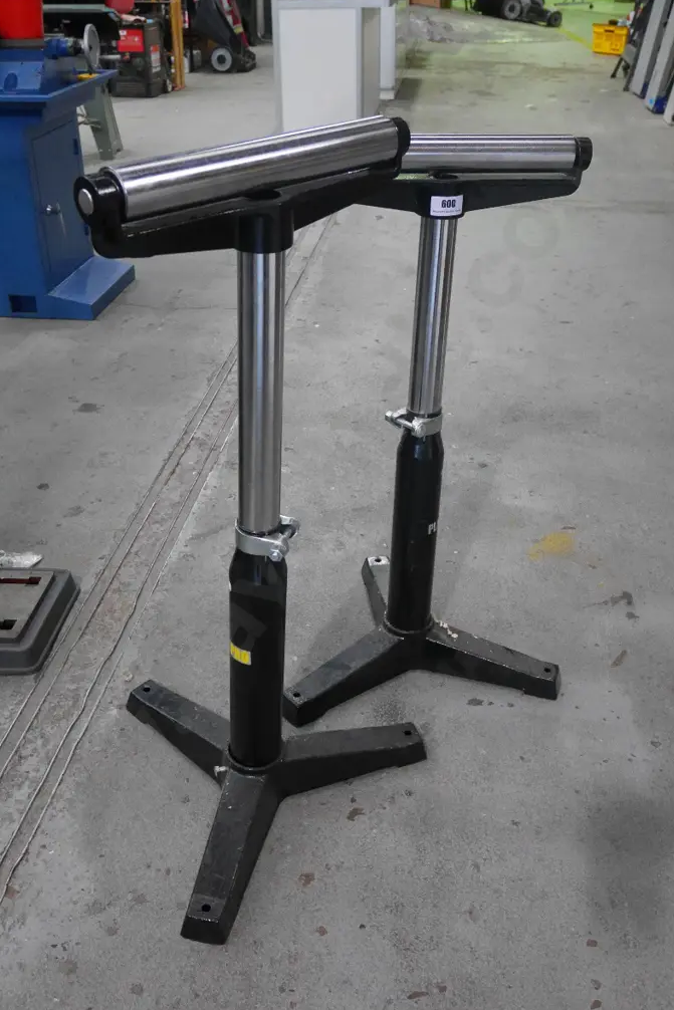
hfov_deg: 36.9
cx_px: 322
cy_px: 509
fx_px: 1011
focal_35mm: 36
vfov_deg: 53.1
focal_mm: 17
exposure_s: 1/100
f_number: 4
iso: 3200
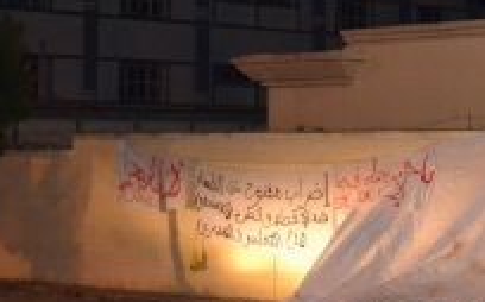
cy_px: 43
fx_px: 1268
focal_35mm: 96
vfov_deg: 13.5
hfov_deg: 20.2
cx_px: 590
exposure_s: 1/60
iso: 3200
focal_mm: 20
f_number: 3.8
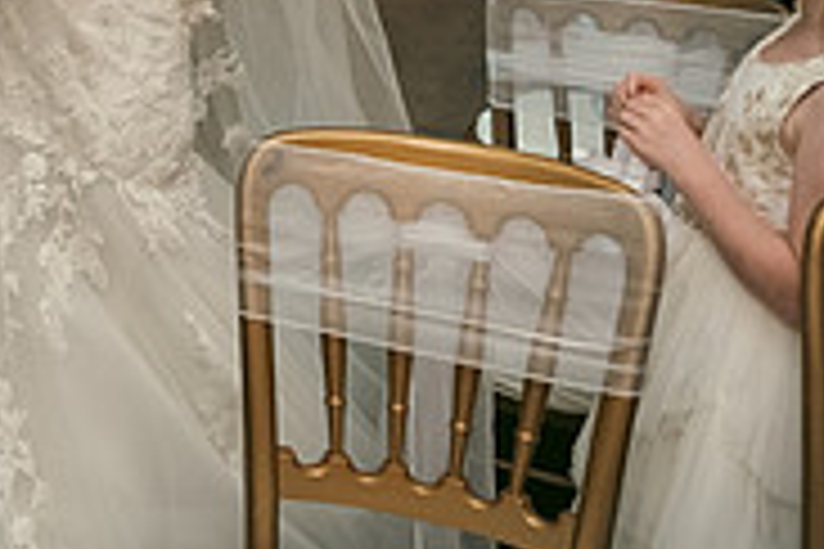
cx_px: -392
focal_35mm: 76
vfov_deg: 16.6
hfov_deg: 22.3
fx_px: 1739
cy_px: -236
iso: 1250
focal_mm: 24
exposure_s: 1/160
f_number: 3.5
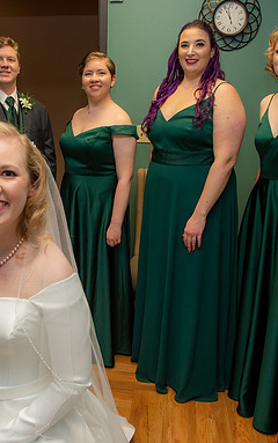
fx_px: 448
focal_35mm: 37
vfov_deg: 52.7
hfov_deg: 34.4
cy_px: 221
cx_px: 111
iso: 1250
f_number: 5.6
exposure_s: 1/160
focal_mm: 24
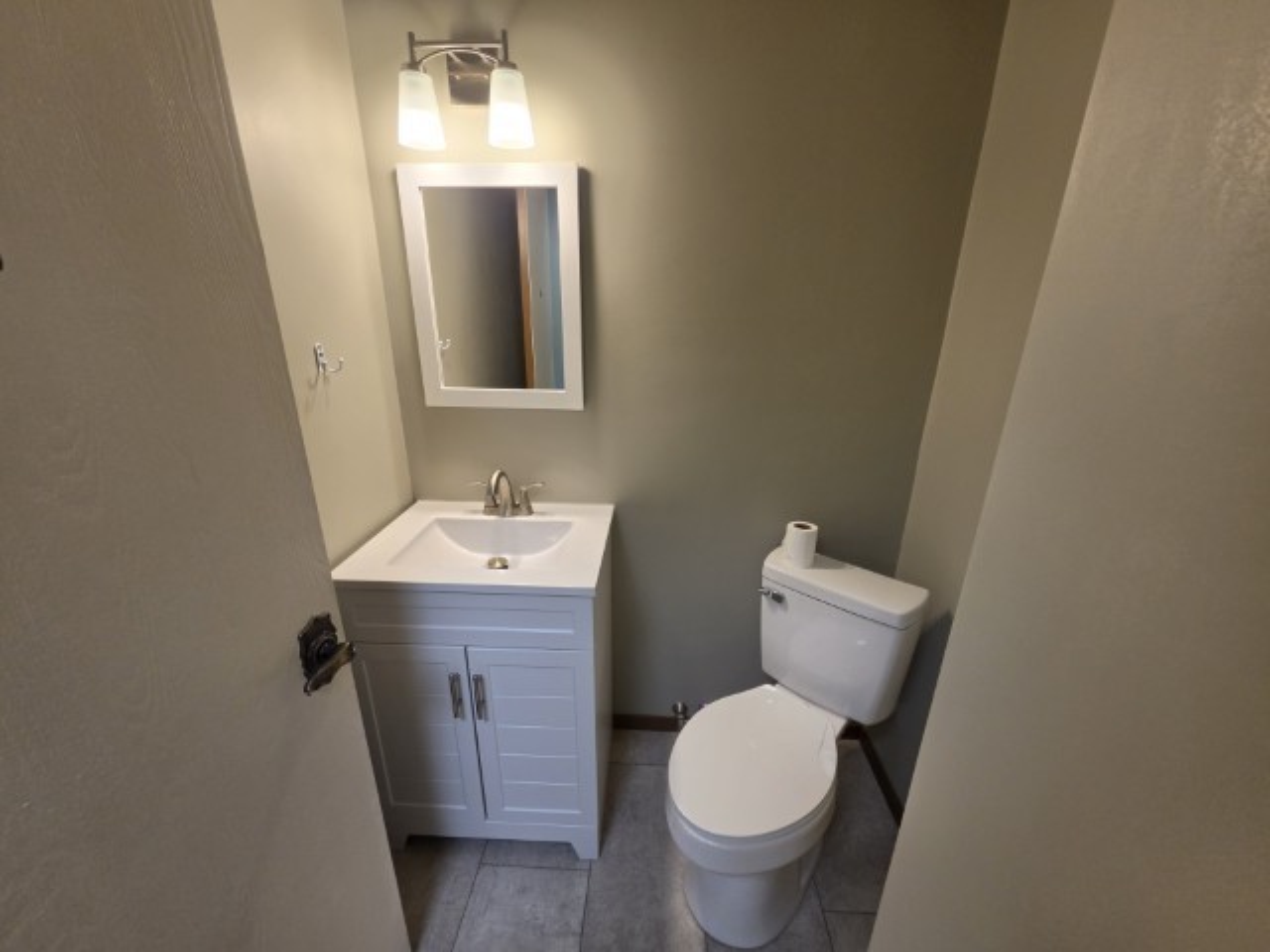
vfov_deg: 89.9
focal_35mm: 13
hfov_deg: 106.2
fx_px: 477
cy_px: 476
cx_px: 635
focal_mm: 2.2
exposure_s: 1/120
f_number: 1.9
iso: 125
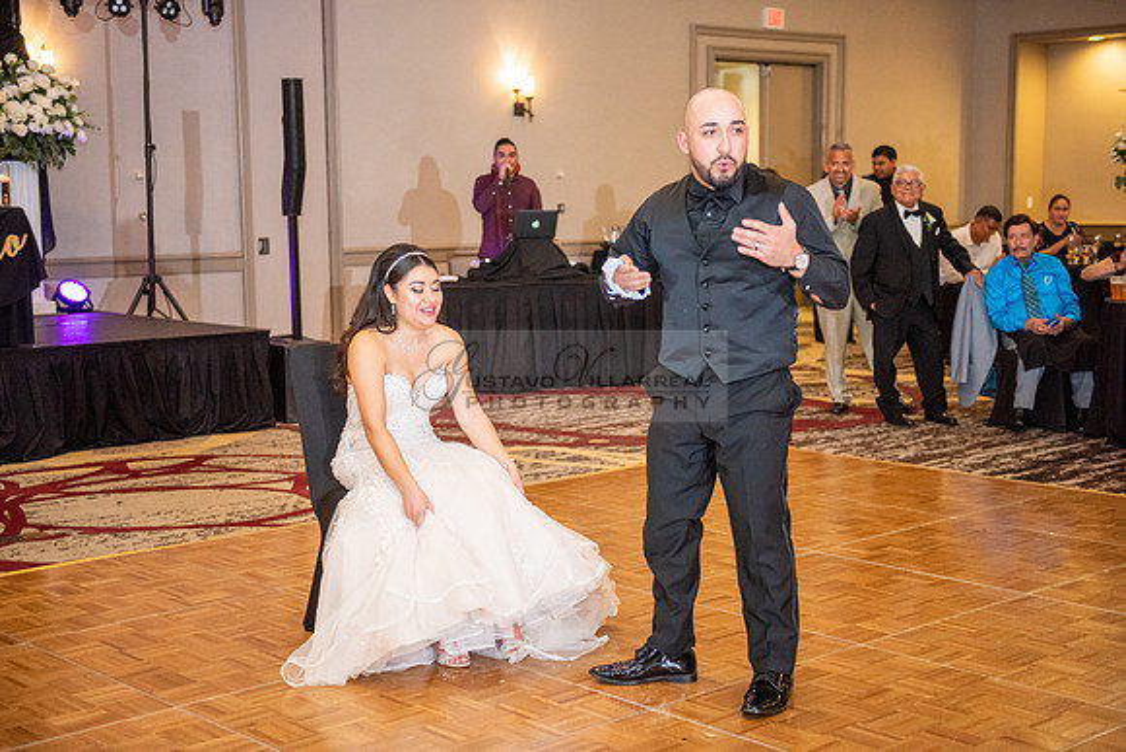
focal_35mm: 55
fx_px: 1721
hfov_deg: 36.2
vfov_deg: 24.6
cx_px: 563
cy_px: 376
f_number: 2.8
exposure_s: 1/250
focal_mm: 55
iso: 1600
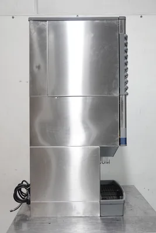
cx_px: 78
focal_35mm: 47
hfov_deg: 28.7
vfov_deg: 41.9
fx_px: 305
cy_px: 116
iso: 800
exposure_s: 1/50
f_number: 4
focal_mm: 17.53
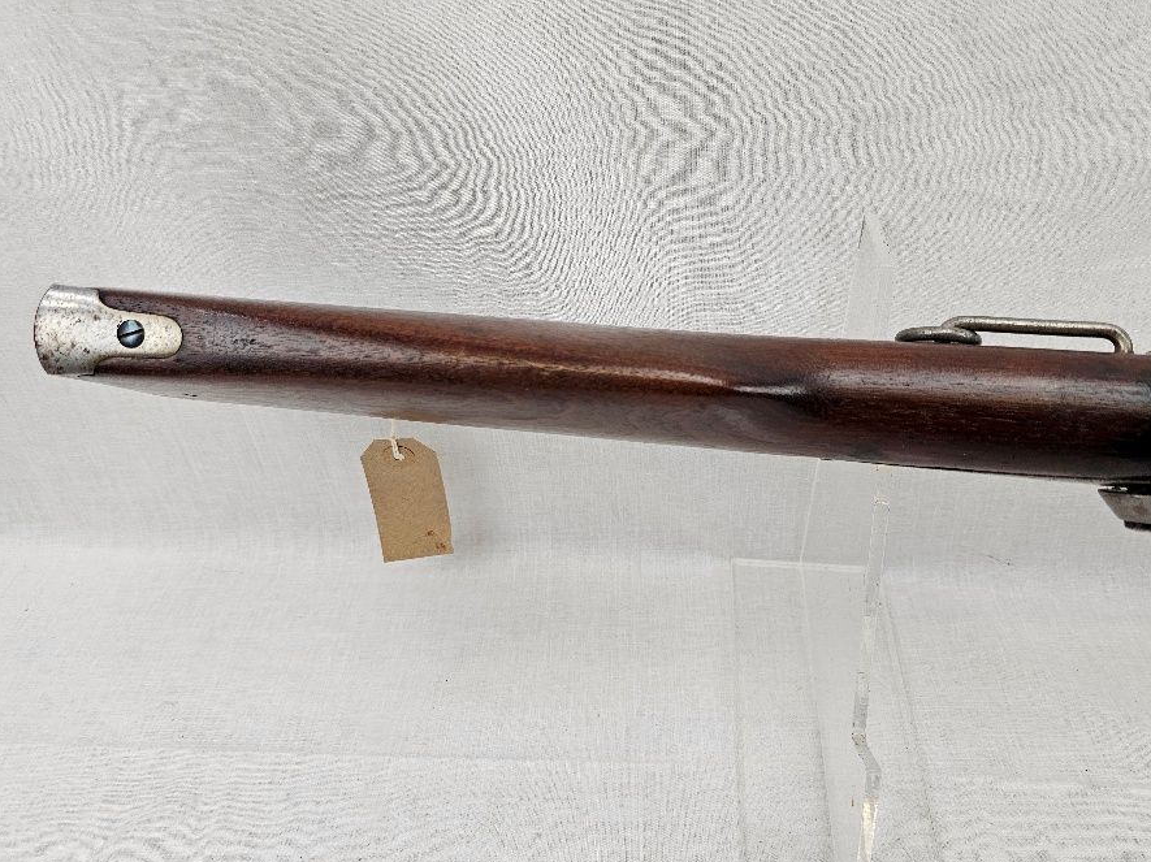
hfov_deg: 67.3
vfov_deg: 53.0
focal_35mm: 26
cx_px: 563
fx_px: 864
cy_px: 462
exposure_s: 1/100
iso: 50
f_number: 1.7
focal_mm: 6.3
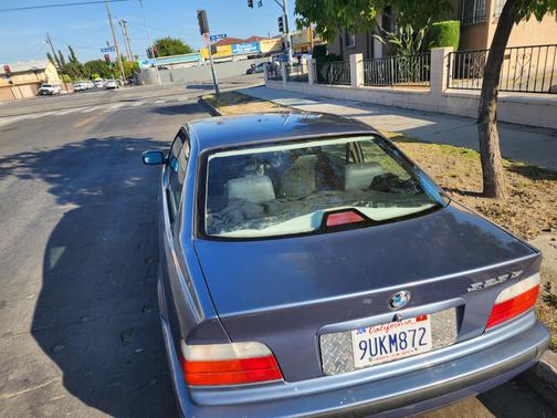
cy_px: 209
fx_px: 370
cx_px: 278
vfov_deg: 58.9
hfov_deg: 73.9
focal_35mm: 23
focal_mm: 6.4
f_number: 1.8
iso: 12
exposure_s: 1/535
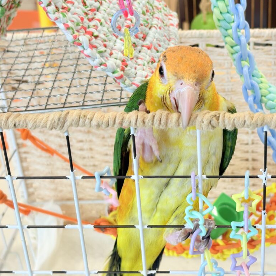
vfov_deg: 24.0
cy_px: 135
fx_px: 649
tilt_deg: -31.8
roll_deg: +4.6
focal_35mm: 72
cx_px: 186
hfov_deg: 23.9
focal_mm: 5.96
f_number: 1.6
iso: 64
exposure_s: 1/100
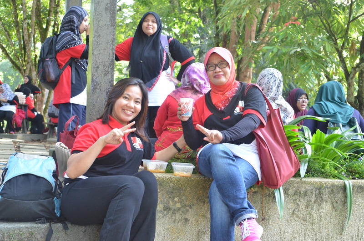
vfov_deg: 28.8
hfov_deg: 42.4
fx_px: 469
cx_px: 182
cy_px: 120
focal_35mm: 46
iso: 1000
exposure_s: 1/125
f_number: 4.5
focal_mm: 31
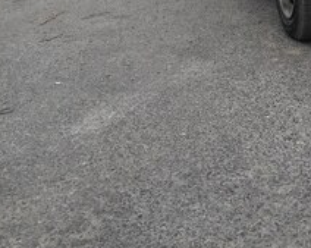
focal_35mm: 64
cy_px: -35
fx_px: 588
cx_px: 260
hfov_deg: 28.8
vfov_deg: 22.3
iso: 40
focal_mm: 3.7
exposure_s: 1/1406
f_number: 1.9
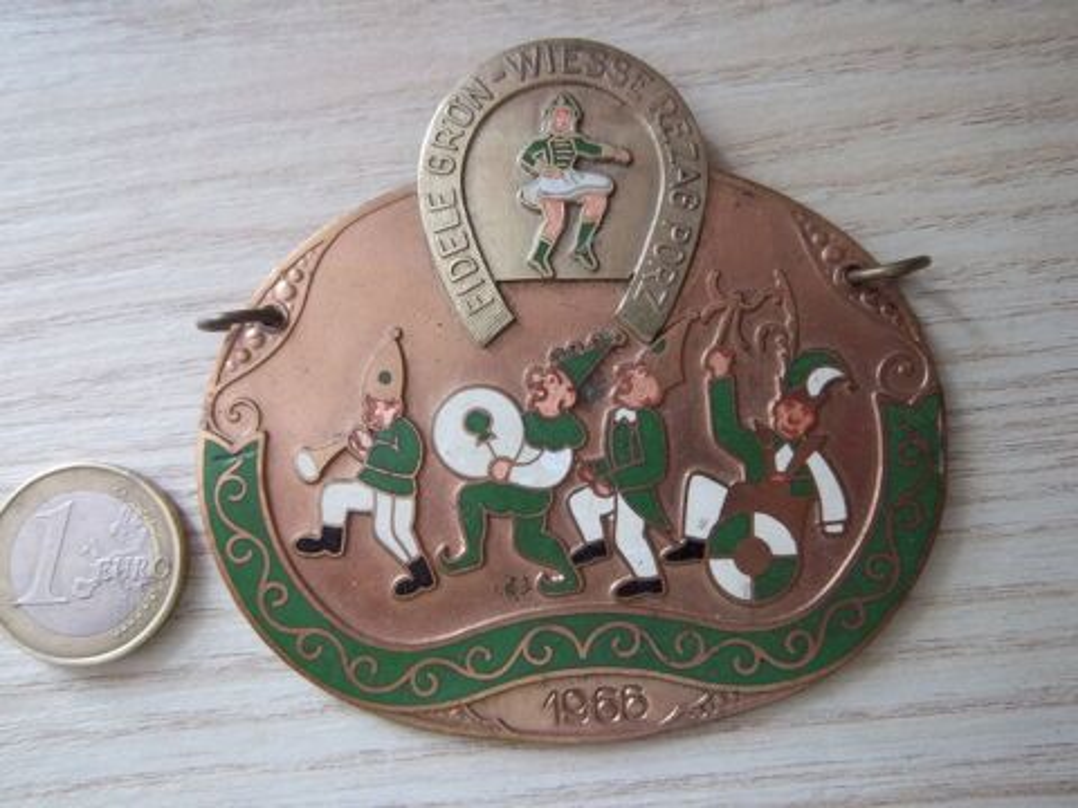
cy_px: 404
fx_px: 872
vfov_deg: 49.7
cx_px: 539
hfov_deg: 63.4
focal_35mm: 28
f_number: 3.5
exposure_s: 1/25
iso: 160
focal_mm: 5.05
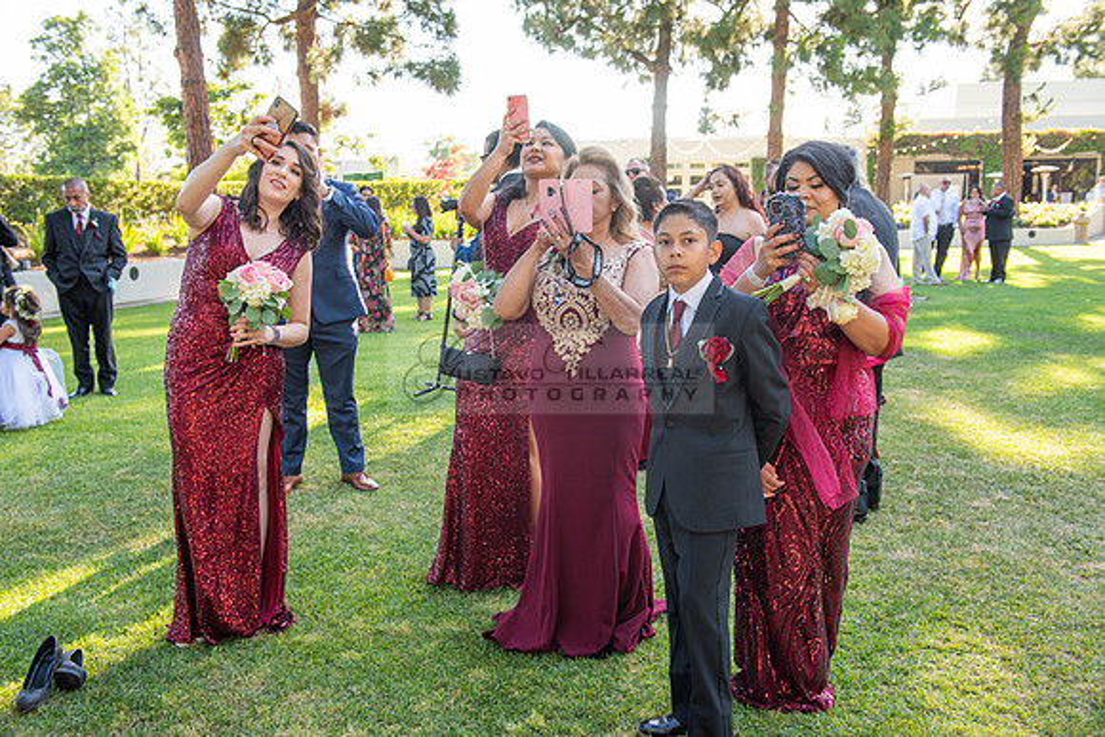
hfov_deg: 54.4
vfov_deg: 37.9
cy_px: 368
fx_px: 1075
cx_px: 552
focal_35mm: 35
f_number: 5.6
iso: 200
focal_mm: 35
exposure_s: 1/160
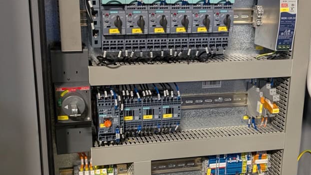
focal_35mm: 54
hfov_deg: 38.5
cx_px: 161
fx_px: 445
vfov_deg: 22.1
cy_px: 125
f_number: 1.7
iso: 1035
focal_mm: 6.9
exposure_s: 1/127
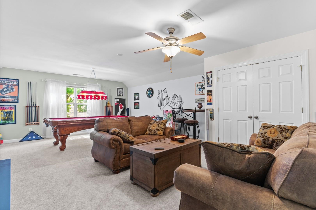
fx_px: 149
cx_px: 158
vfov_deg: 70.4
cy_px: 105
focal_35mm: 17
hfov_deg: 93.3
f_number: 4.8
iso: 100
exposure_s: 1/2
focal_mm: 11.5
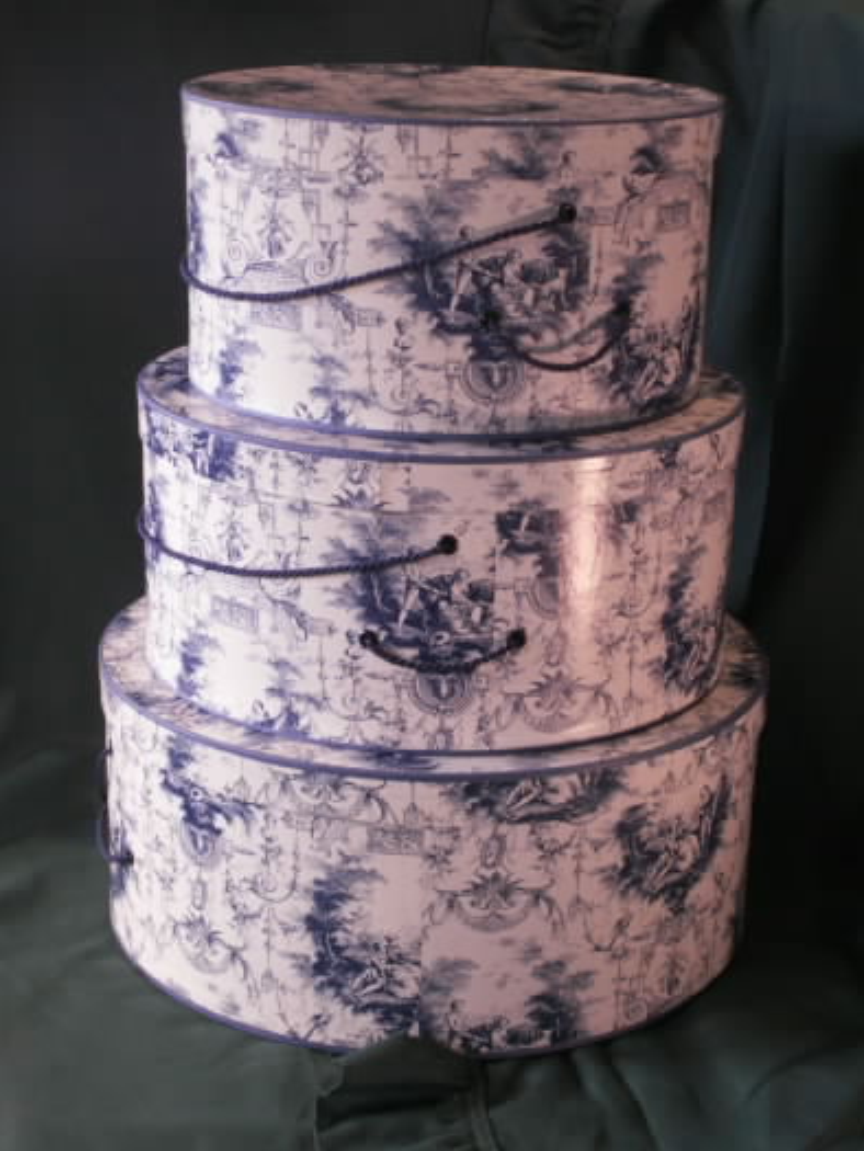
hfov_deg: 22.9
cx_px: 436
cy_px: 580
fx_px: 2129
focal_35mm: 64
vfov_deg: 30.3
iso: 125
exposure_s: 1/40
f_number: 3.2
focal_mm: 10.53
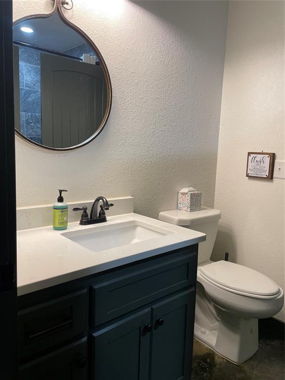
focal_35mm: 26
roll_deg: -1.0
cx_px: 142
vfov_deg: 67.3
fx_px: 285
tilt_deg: -6.5
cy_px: 190
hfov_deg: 53.1
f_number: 1.6
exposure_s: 1/60
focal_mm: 4.2
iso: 80
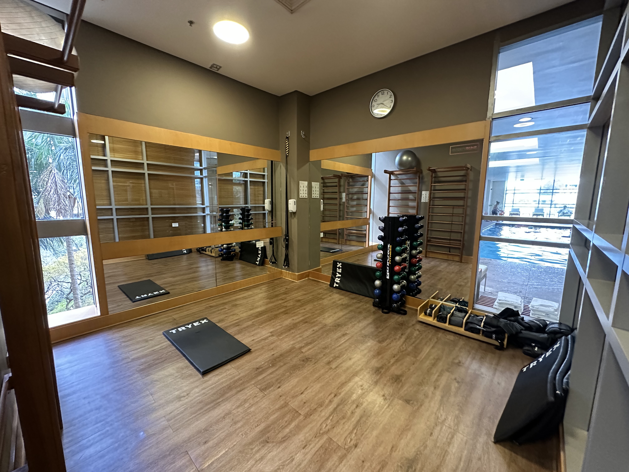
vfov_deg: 85.7
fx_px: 254
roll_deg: +0.0
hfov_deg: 102.1
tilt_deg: -8.0
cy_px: 236
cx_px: 314
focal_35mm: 14
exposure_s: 1/60
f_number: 2.2
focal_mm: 2.22
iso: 640
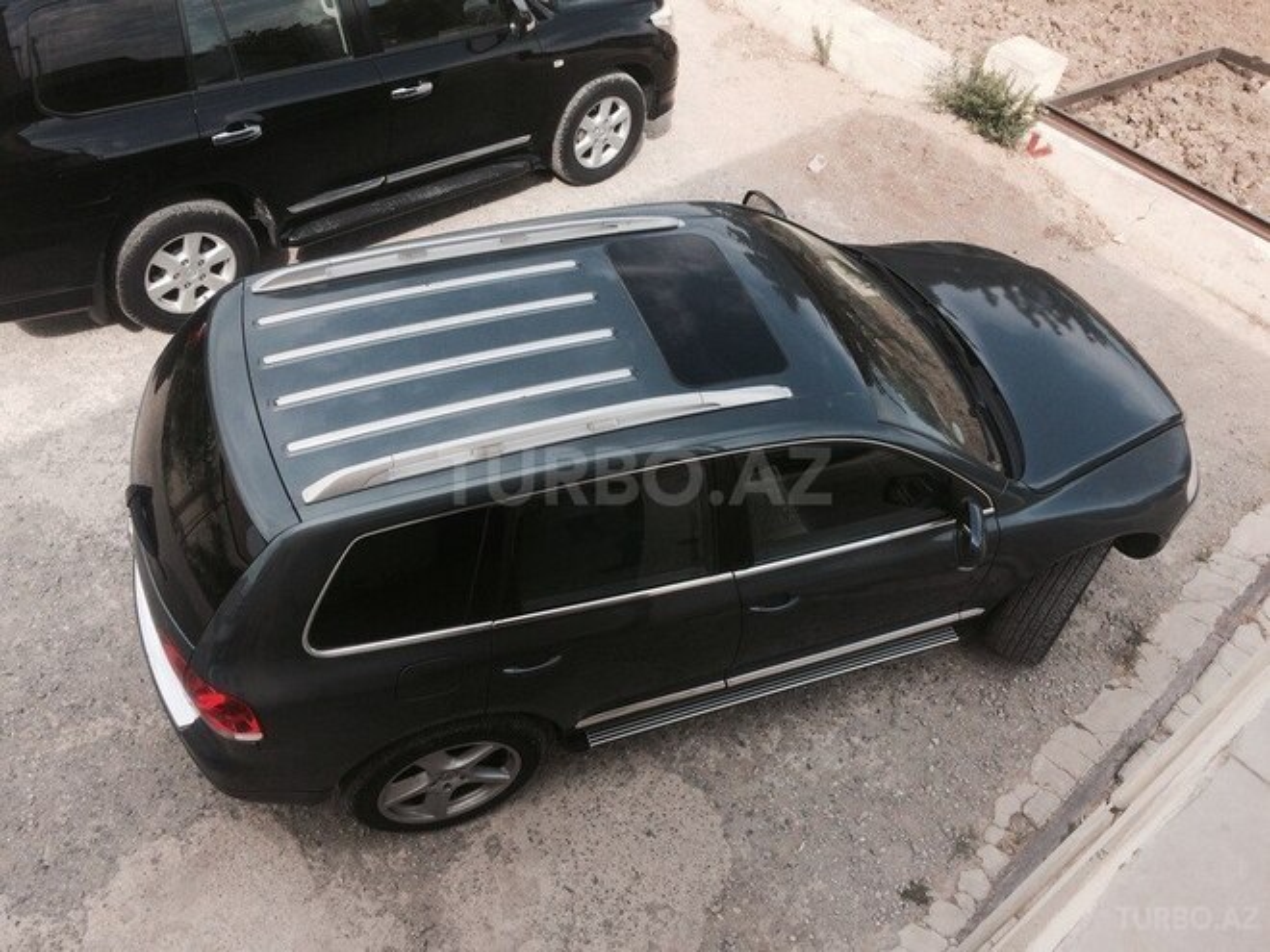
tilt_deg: -47.5
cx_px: 635
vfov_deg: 48.2
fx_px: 1064
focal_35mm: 29
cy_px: 476
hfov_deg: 61.7
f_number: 2.2
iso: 32
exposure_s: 1/1001
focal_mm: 4.15
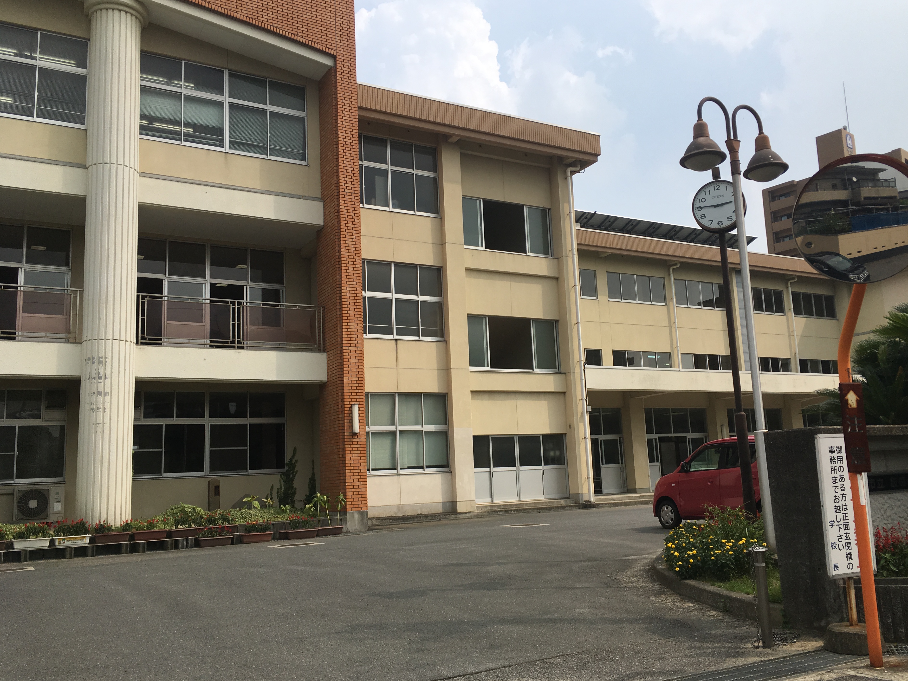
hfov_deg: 58.3
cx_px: 477
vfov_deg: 45.4
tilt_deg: +9.7
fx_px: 813
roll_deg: +1.6
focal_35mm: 31
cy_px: 339
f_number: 2.2
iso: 25
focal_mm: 4.15
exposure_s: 1/1748
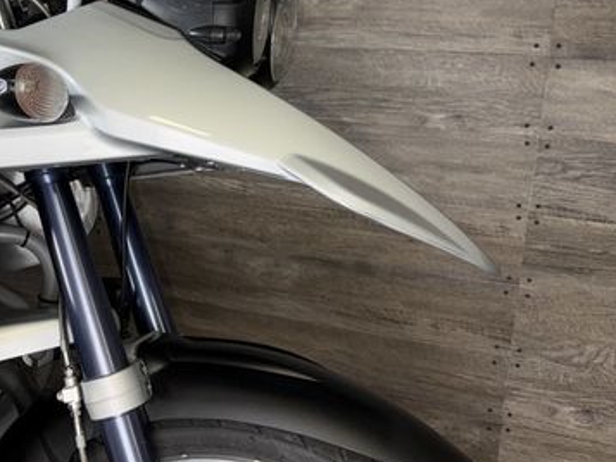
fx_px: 765
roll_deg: +0.0
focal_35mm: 43
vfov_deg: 33.1
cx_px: 109
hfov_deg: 41.6
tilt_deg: -10.5
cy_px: 126
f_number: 1.78
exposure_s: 1/46
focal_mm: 6.76
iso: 50
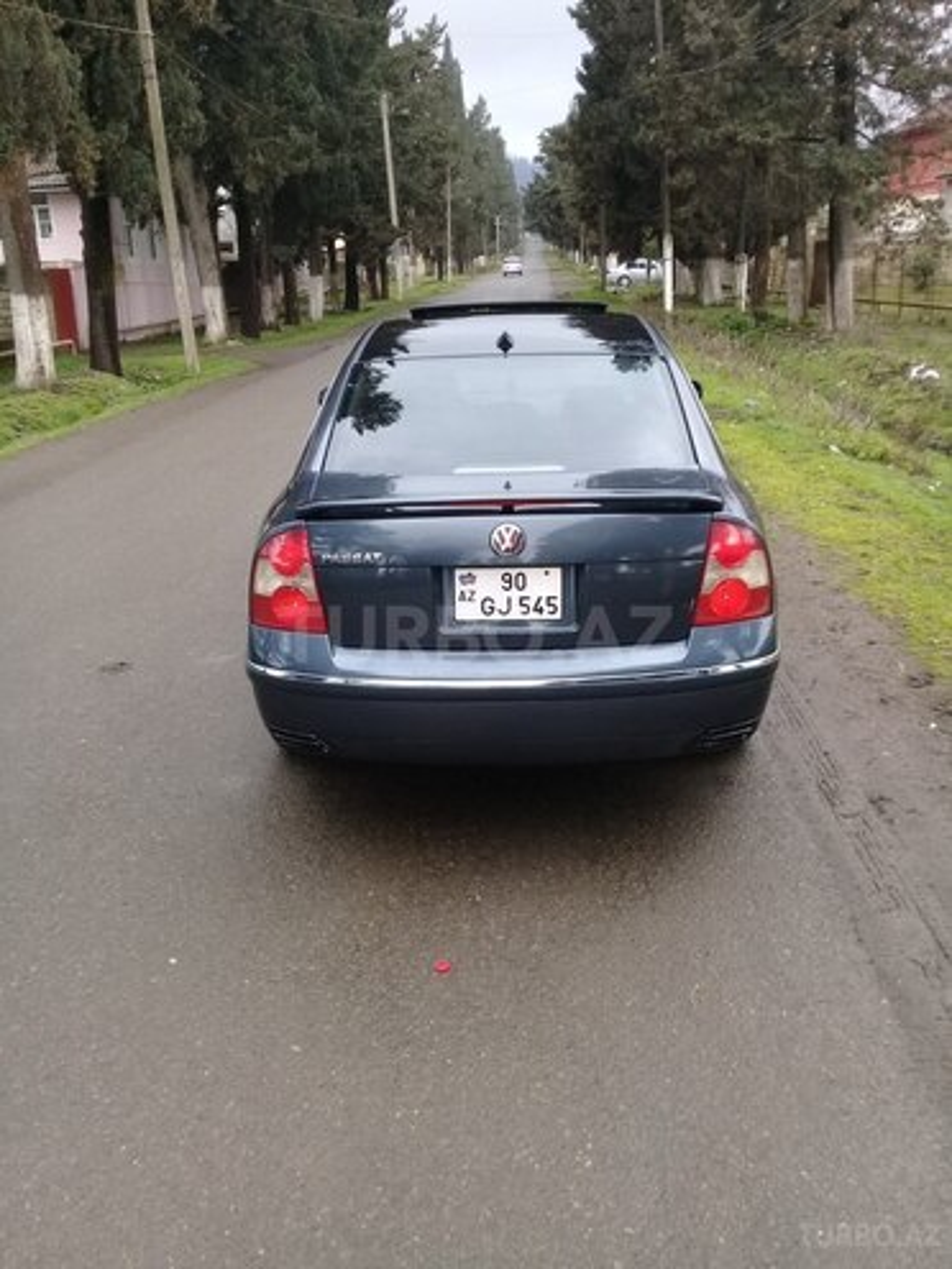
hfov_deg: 45.4
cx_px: 476
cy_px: 634
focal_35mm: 31
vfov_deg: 58.4
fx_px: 1137
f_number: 2.2
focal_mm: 3.3
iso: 64
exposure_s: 1/60
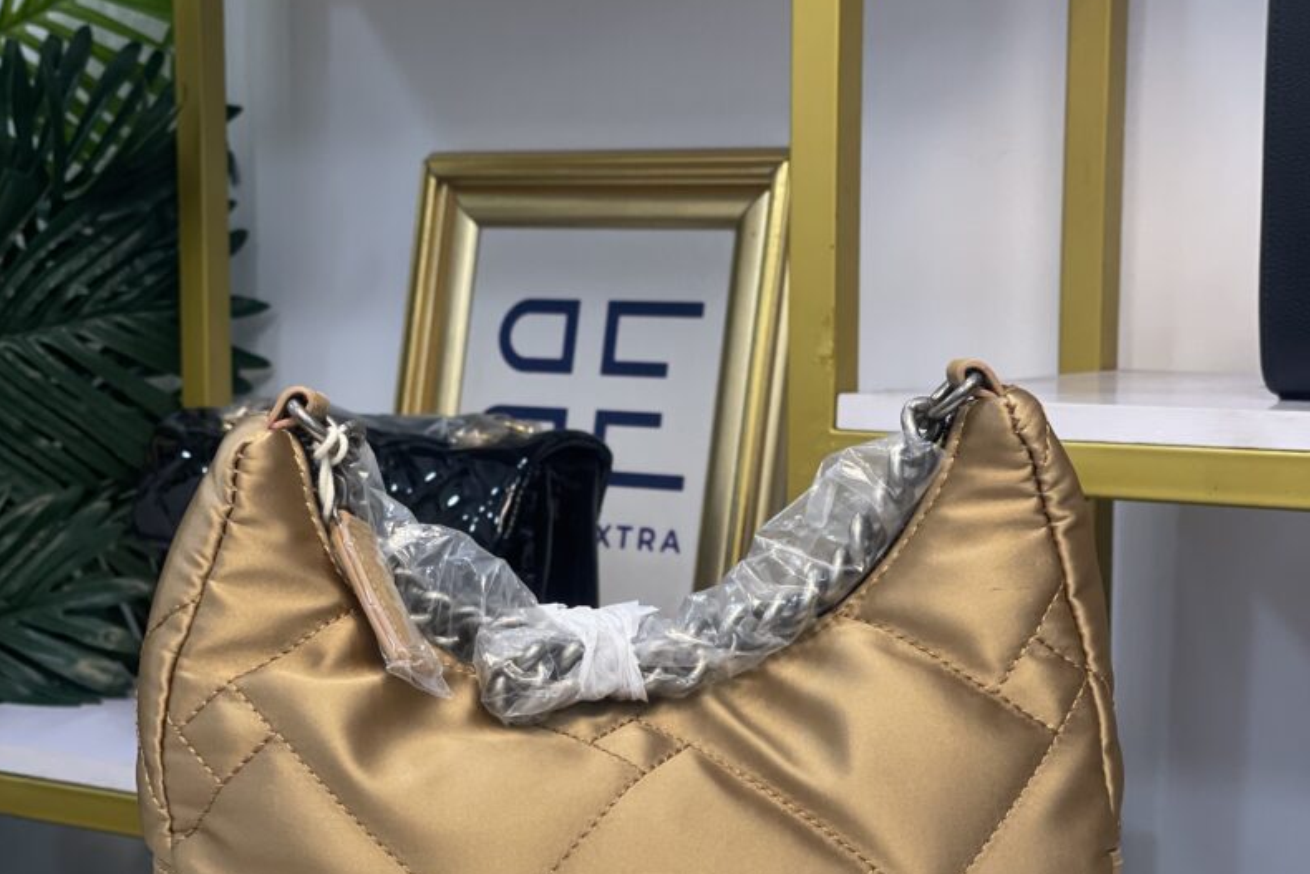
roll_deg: -0.3
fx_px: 2657
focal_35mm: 73
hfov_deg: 27.7
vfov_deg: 18.6
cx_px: 648
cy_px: 601
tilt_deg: -5.9
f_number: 2
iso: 80
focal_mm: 6
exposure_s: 1/122
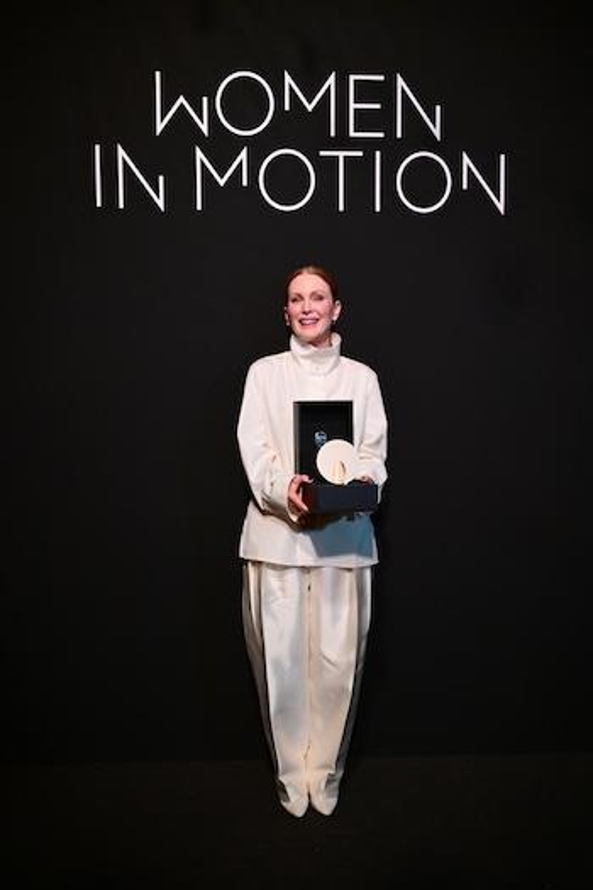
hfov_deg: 43.6
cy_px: 445
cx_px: 296
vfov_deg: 61.9
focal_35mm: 30
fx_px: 741
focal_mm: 30
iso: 2000
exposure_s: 1/200
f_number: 4
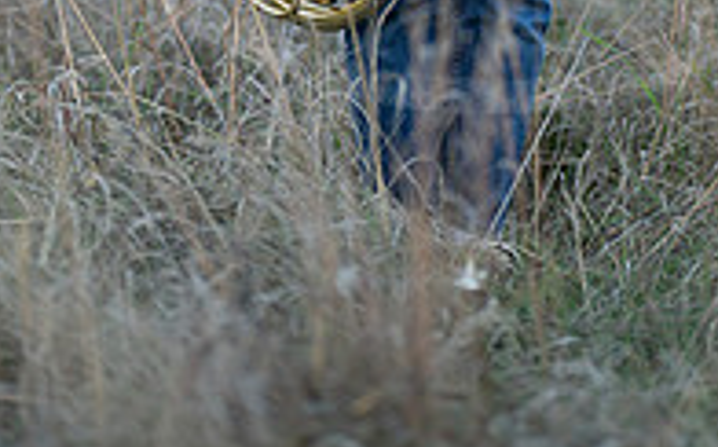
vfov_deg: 6.4
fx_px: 3890
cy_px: -363
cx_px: 447
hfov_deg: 10.5
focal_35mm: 199
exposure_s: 1/800
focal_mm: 85
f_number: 1.3
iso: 160
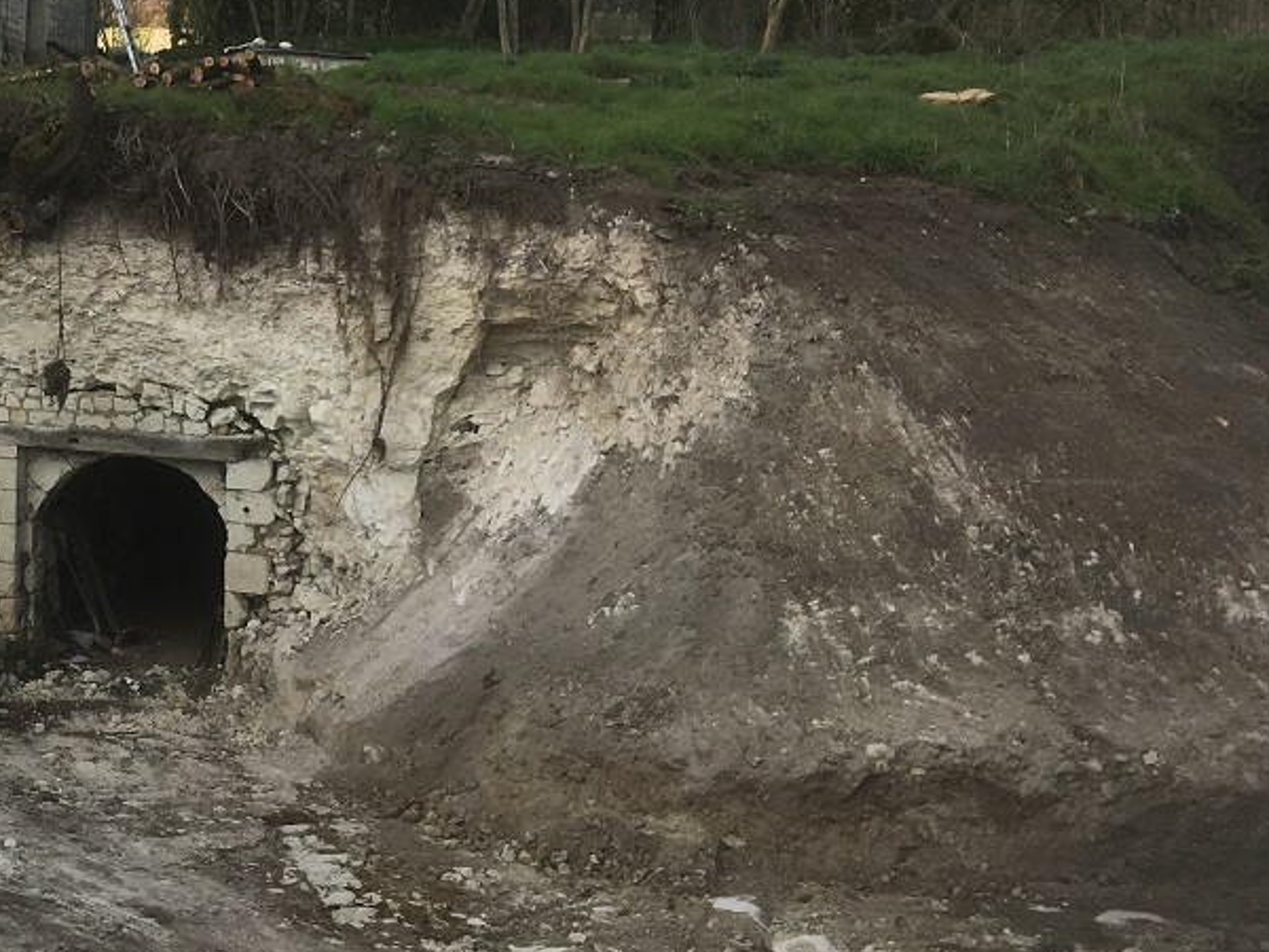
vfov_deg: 24.7
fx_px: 2126
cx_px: 76
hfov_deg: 31.3
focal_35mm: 58
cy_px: 159
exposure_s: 1/668
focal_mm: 4.15
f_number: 2.2
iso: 25
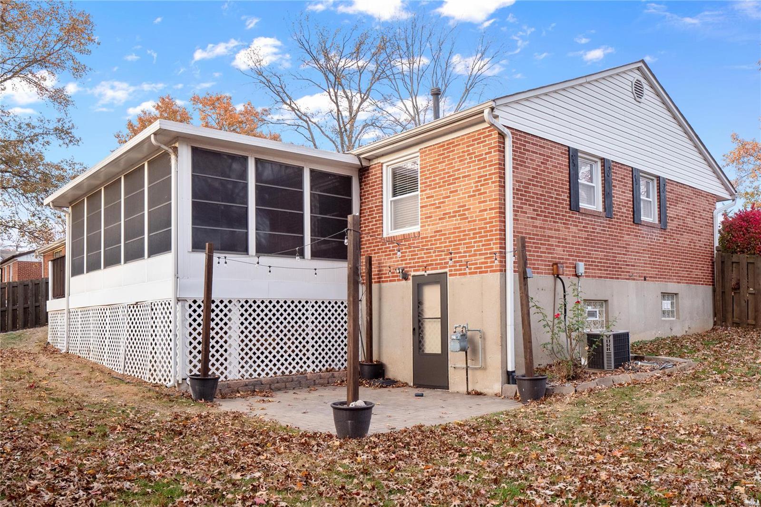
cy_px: 254
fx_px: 592
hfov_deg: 65.5
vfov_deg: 46.4
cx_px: 380
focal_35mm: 28
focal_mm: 14
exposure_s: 1/30
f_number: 8
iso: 400
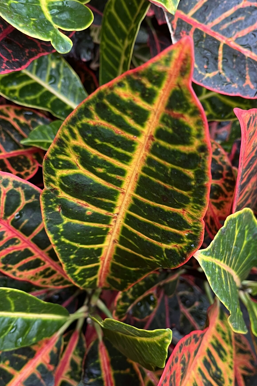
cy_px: 211
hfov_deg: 33.4
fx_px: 428
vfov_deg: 48.4
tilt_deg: -88.5
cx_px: 121
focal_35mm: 40
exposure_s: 1/60
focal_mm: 5.1
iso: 160
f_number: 1.6
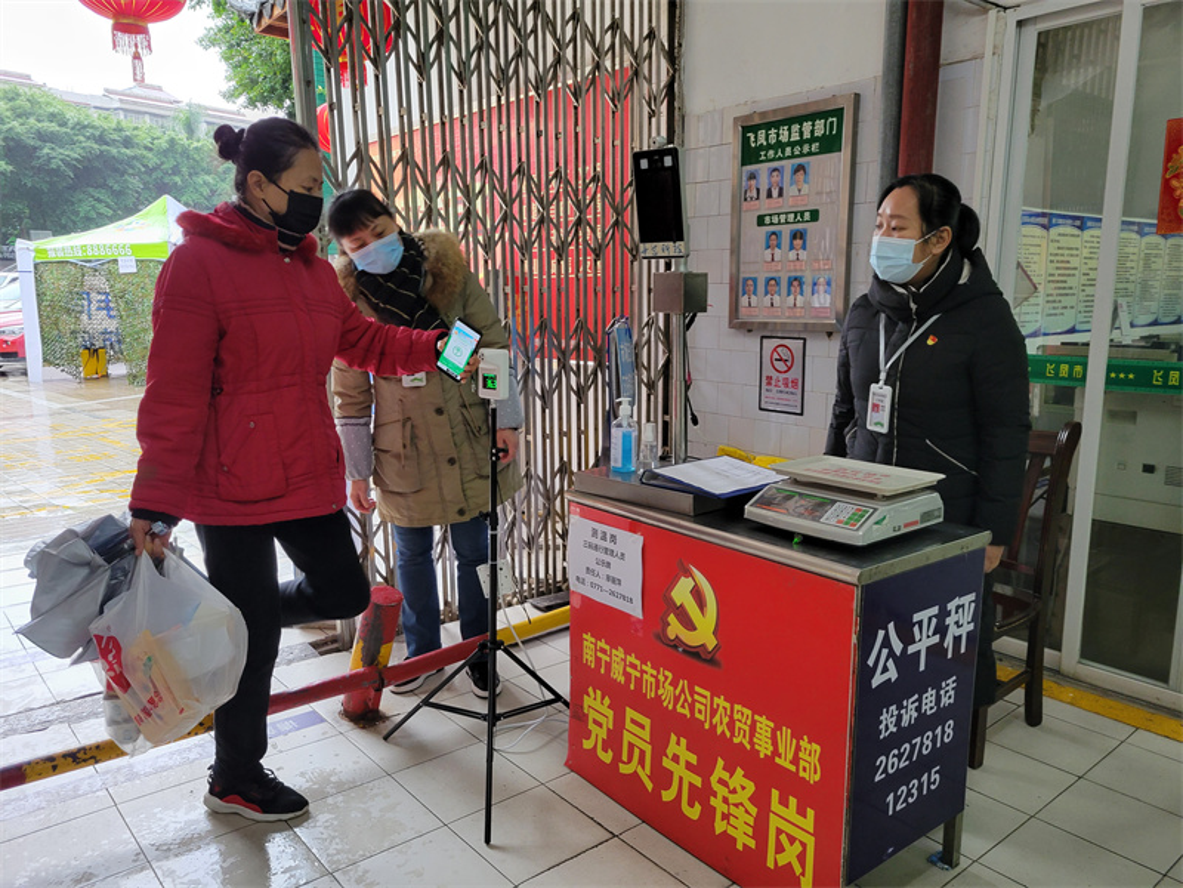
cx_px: 592
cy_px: 444
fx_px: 889
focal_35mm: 26
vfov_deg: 53.1
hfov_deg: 67.3
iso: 200
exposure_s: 1/50
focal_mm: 5.4
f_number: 1.8
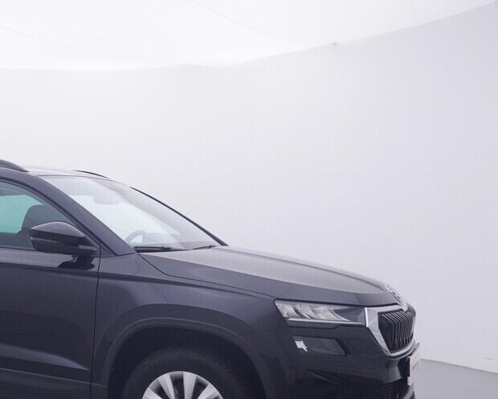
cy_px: 265
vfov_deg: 30.6
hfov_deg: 35.7
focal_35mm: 49
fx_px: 724
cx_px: 51
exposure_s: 1/80
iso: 200
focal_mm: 15
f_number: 5
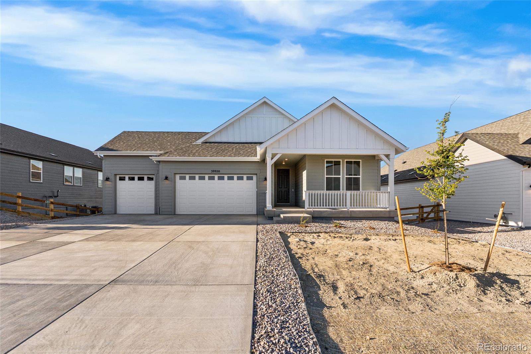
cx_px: 266
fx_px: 236
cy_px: 177
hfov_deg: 96.8
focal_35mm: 16
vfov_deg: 73.7
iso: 500
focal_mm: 16
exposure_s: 1/5000
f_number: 8
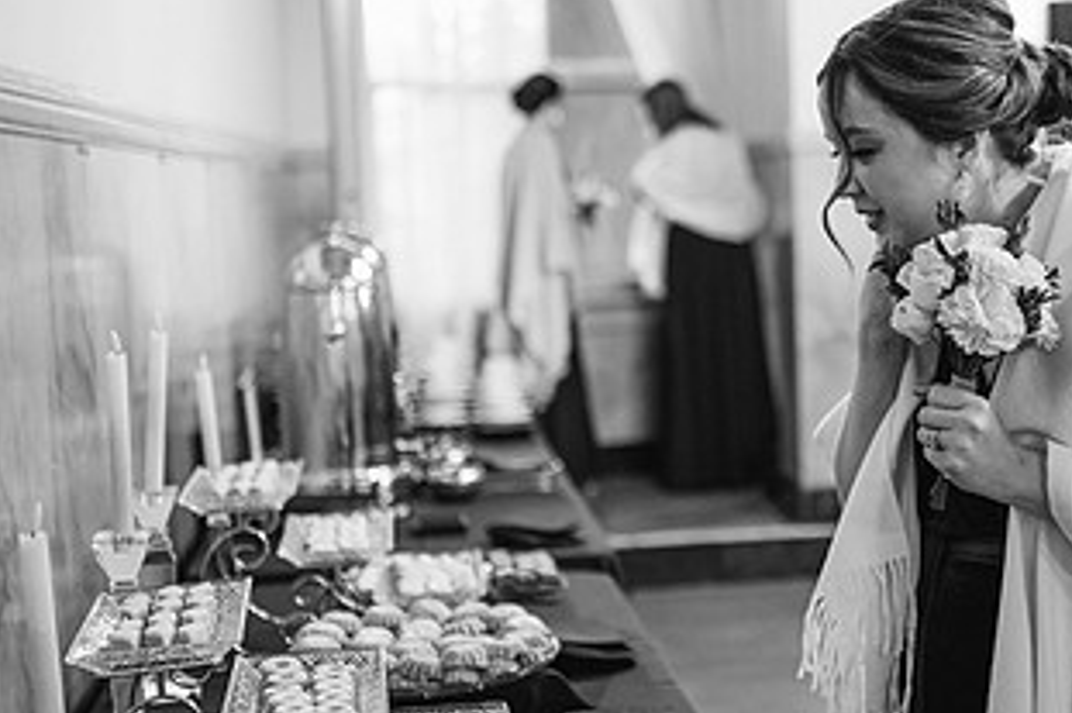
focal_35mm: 66
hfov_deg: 30.0
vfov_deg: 20.6
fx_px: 1964
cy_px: 389
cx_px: 824
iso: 1000
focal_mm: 35
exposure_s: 1/200
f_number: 1.8
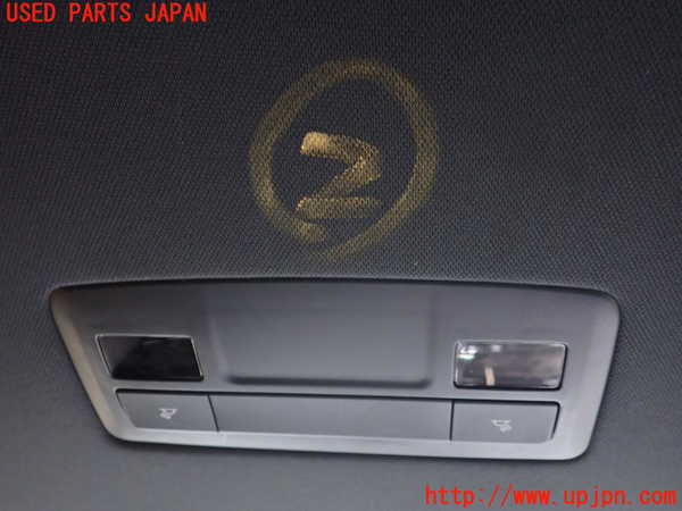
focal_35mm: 30
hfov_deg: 60.0
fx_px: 591
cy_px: 256
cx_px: 341
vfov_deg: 46.8
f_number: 2.3
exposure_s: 1/13
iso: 800
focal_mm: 5.4
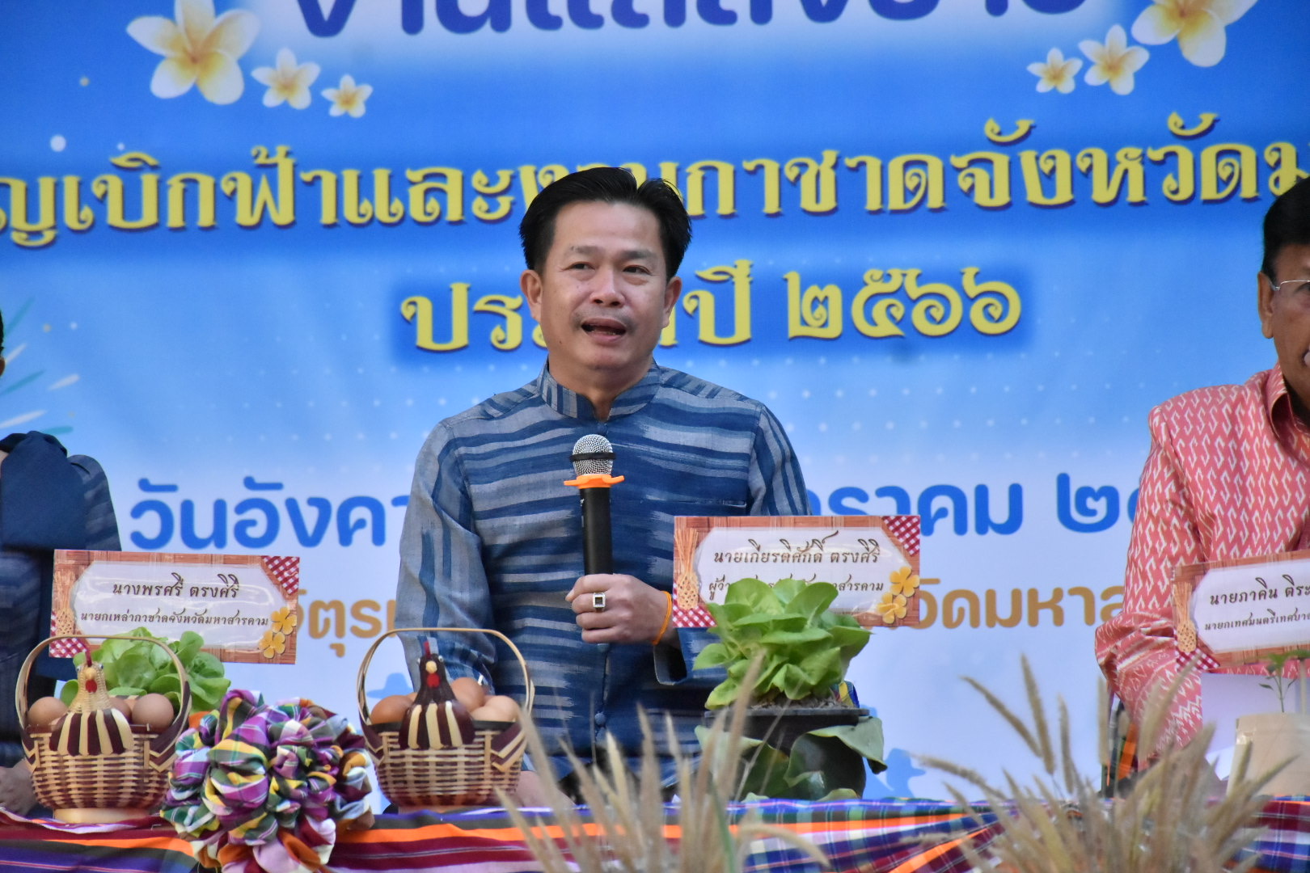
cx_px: 655
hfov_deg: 9.8
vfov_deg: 6.5
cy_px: 436
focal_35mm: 210
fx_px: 7641
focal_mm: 140
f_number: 7.1
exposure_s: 1/3200
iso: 4000
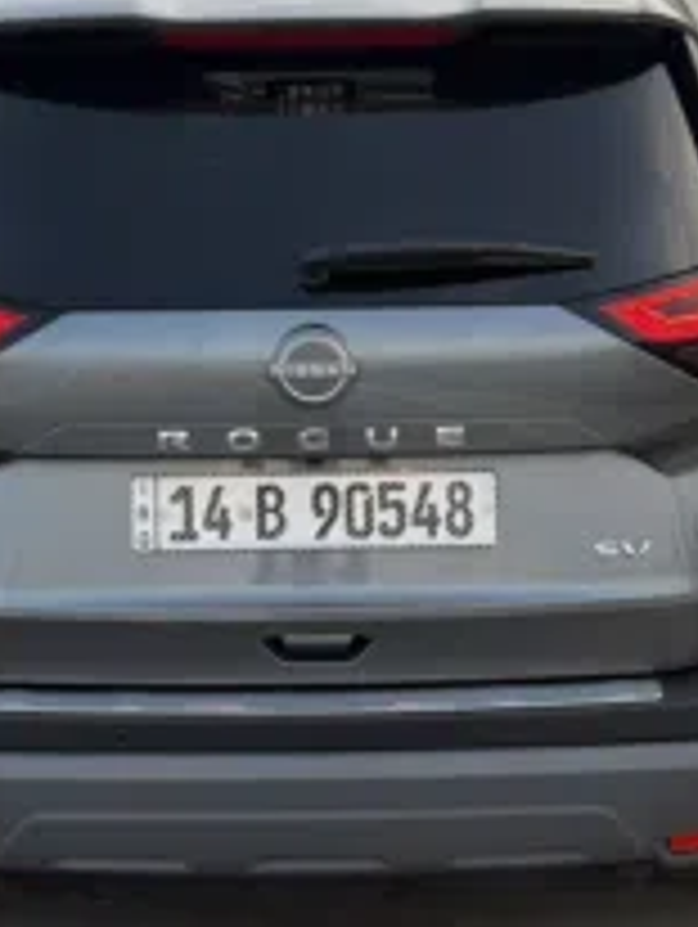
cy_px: 171
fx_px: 2495
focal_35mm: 93
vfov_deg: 20.8
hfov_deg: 15.9
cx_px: 302
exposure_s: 1/131
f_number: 1.78
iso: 64
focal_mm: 6.76
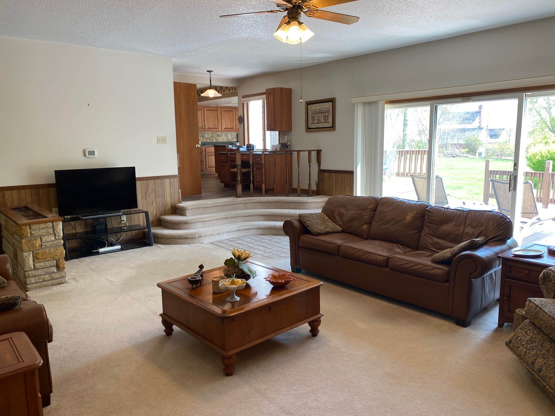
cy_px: 208
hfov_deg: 67.3
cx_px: 278
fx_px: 417
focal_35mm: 26
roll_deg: +0.9
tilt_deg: -8.3
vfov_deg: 53.1
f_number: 1.8
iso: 80
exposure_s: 1/120
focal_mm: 4.25
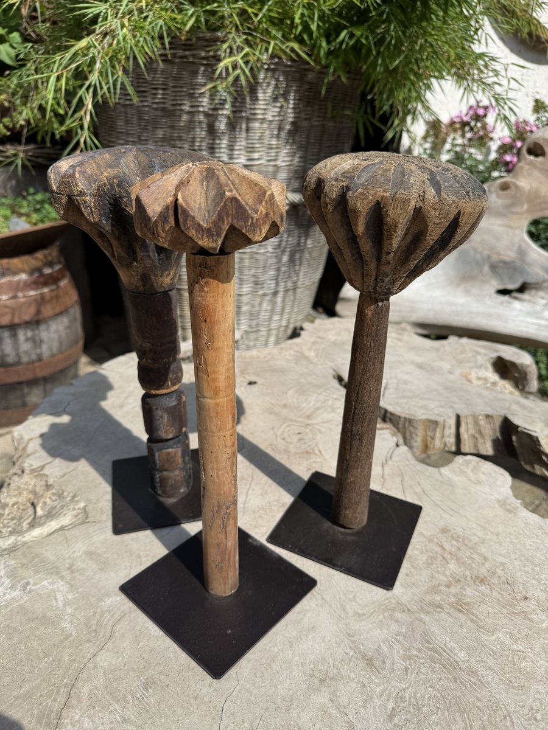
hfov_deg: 56.8
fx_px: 507
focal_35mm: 24
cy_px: 365
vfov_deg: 71.6
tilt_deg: -25.5
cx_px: 274
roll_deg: -3.7
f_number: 1.78
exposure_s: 1/4310
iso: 80
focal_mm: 6.76
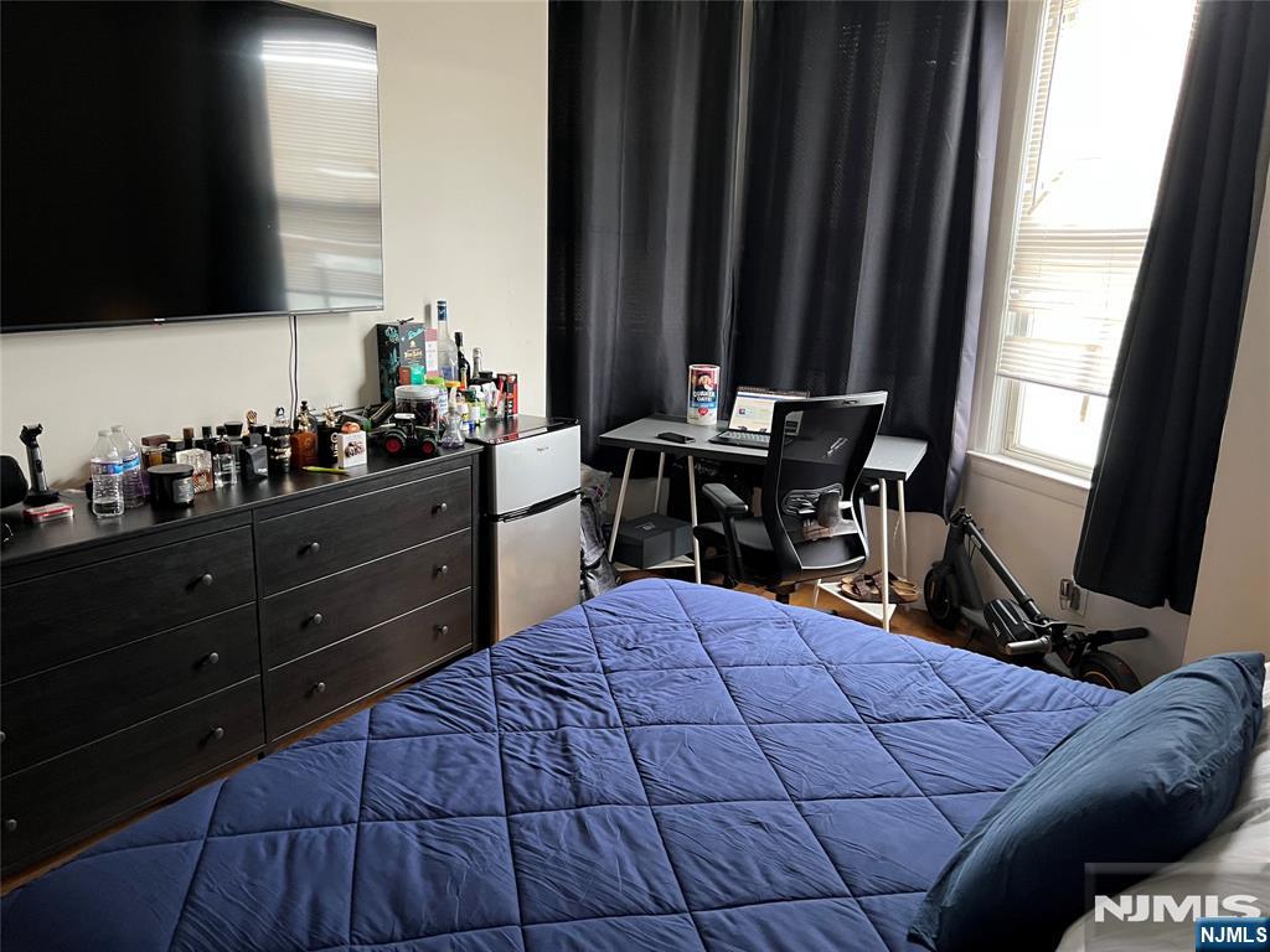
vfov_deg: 53.1
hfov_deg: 67.3
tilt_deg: -13.0
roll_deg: -2.3
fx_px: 954
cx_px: 635
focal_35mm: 26
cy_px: 476
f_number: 1.5
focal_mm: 5.7
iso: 400
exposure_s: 1/40
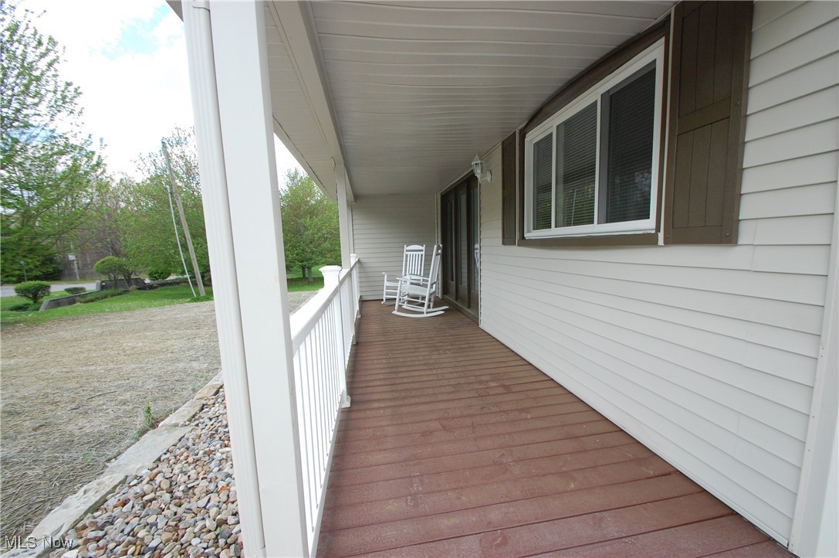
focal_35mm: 15
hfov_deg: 100.5
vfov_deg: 77.2
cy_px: 279
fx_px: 349
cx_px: 420
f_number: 10
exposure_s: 1/400
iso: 800
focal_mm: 10
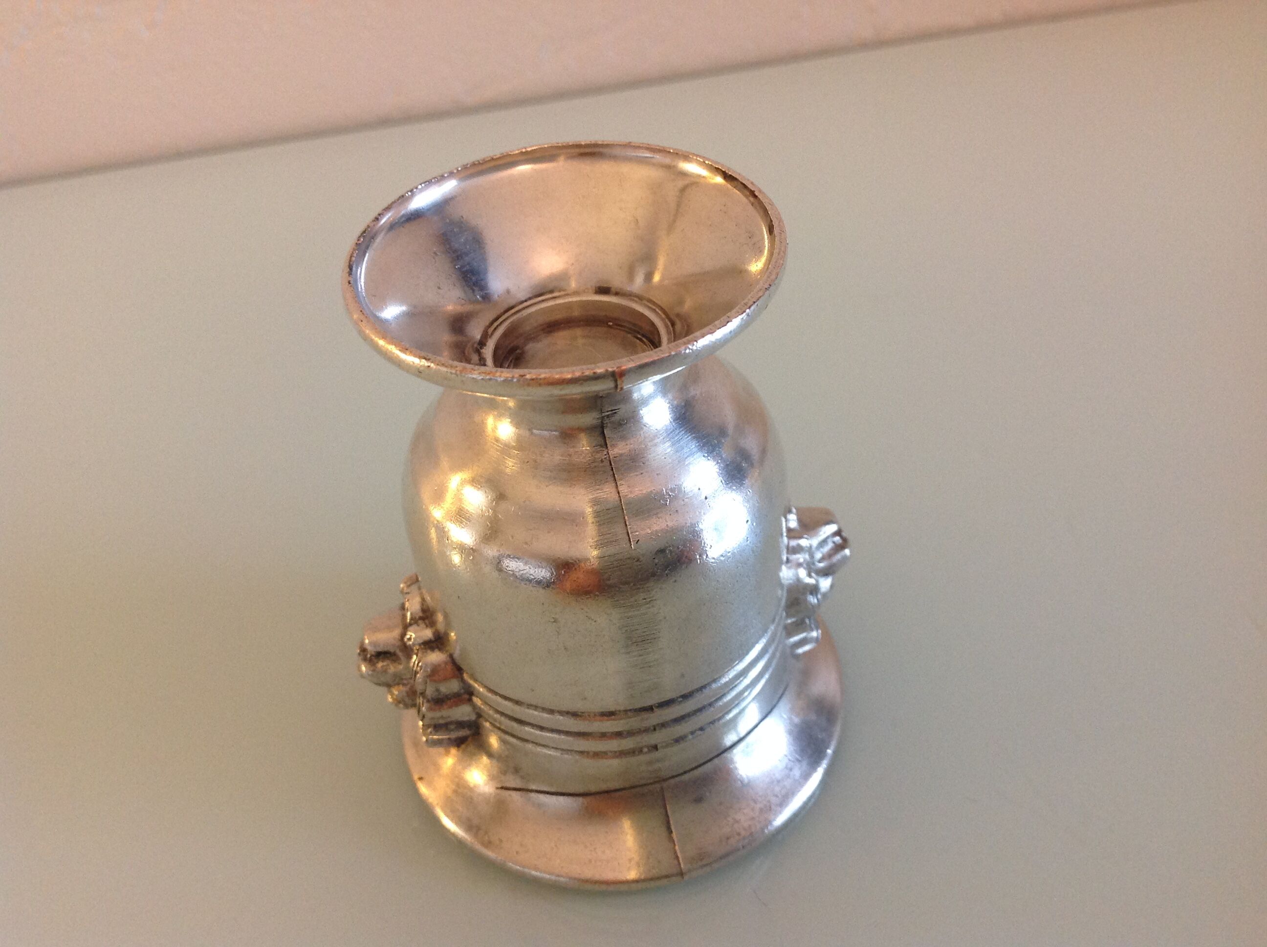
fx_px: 1279
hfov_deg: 52.7
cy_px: 474
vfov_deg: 40.6
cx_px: 634
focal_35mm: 35
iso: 160
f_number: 2.4
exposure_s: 1/17
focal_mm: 4.28
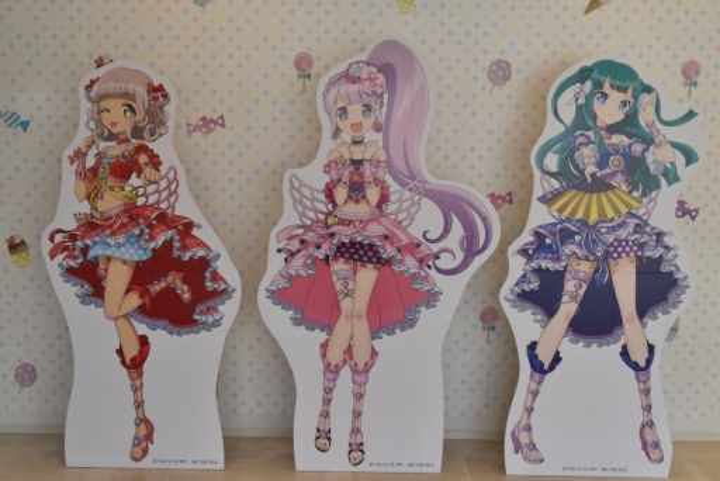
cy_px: 240
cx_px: 360
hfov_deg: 46.4
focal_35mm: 42
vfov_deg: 31.9
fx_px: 840
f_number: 13
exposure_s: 1/80
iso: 1000
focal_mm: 28
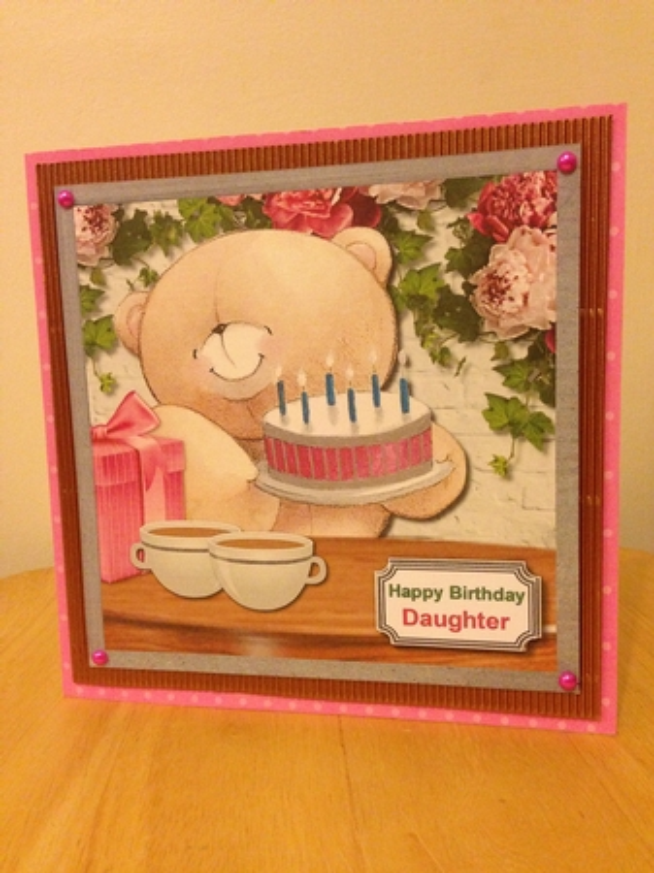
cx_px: 327
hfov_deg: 42.9
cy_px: 436
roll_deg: -0.1
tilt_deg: -5.5
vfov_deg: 55.4
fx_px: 832
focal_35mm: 33
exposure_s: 1/17
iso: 400
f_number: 2.4
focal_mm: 4.12
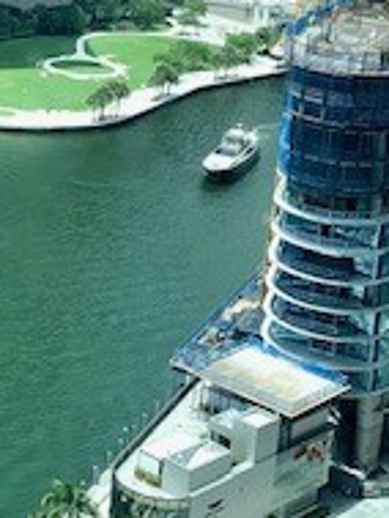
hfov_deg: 16.0
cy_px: 27
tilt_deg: -11.9
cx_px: -110
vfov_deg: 21.6
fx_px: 1317
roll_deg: -3.1
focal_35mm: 88
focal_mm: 4.25
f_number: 1.8
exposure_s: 1/1406
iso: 25
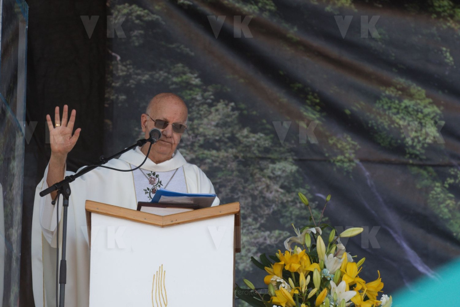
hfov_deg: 6.9
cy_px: 154
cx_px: 230
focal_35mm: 300
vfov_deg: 4.6
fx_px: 3832
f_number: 6.3
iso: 250
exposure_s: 1/500
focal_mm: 200
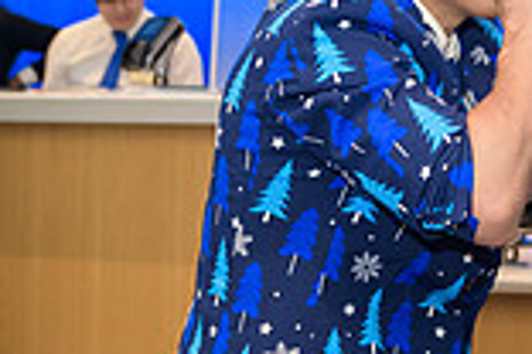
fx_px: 1596
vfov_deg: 12.5
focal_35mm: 108
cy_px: -5
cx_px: 464
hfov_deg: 18.7
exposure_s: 1/125
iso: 400
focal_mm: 29
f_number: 3.2
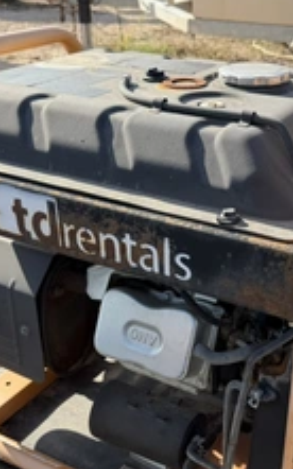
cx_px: 195
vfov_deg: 43.4
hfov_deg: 27.8
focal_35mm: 46
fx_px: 588
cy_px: 272
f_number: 1.78
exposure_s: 1/1553
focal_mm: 6.76
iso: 80
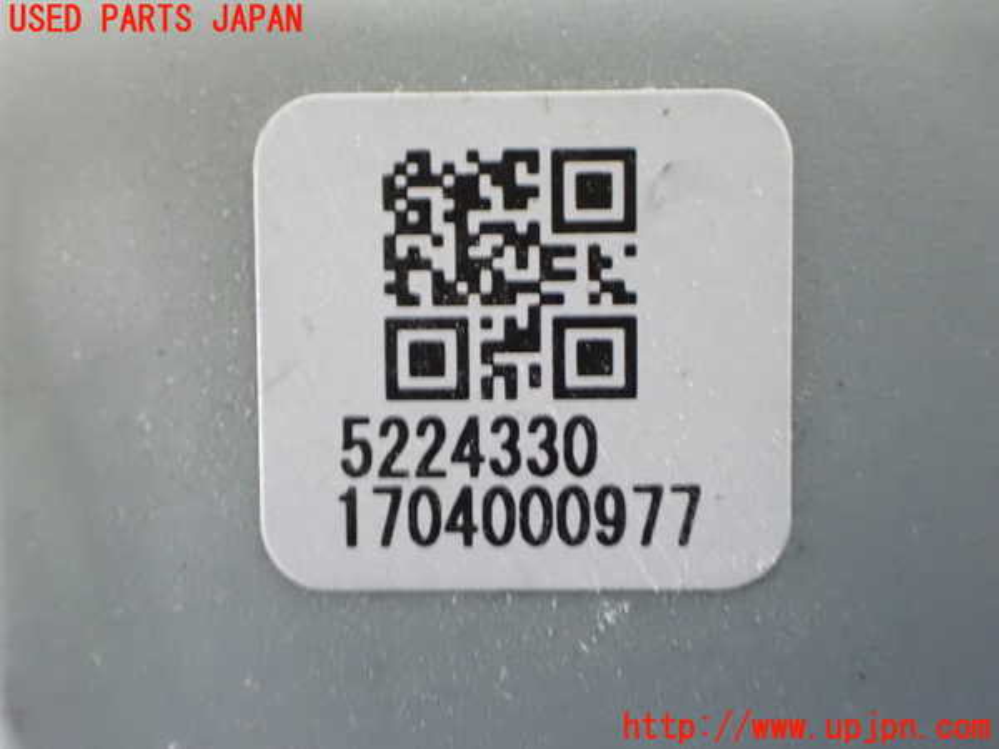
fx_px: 1270
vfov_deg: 32.9
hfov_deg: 42.9
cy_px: 374
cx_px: 500
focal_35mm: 44
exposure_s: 1/15
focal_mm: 7.84
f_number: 2.9
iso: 1600
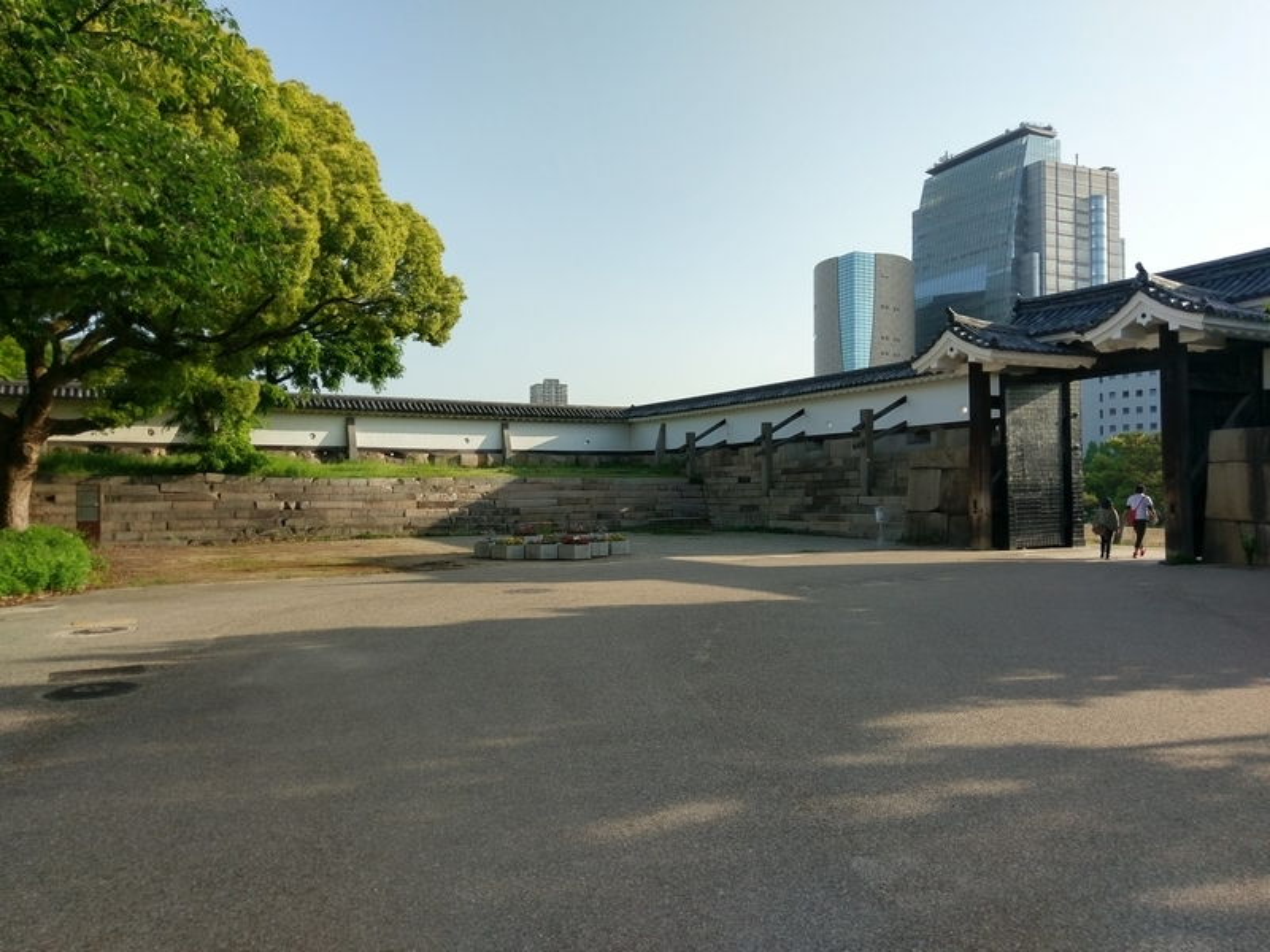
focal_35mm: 26
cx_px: 635
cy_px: 476
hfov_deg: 67.3
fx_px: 954
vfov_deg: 53.1
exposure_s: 1/2043
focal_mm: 4.58
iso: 100
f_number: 1.8
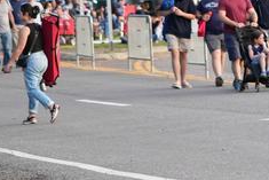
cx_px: 304
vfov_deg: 3.5
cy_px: -33
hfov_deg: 5.2
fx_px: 2931
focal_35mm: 392
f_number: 3.2
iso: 1600
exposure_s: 1/160
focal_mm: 90
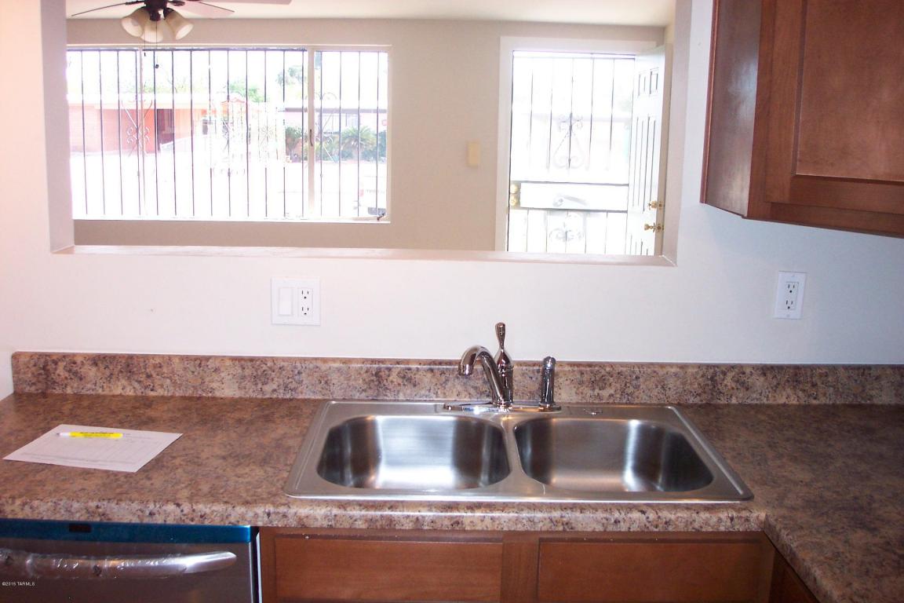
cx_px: 452
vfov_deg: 37.9
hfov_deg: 54.4
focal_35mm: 35
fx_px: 879
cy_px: 302
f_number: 2.8
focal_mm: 7.5
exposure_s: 1/60
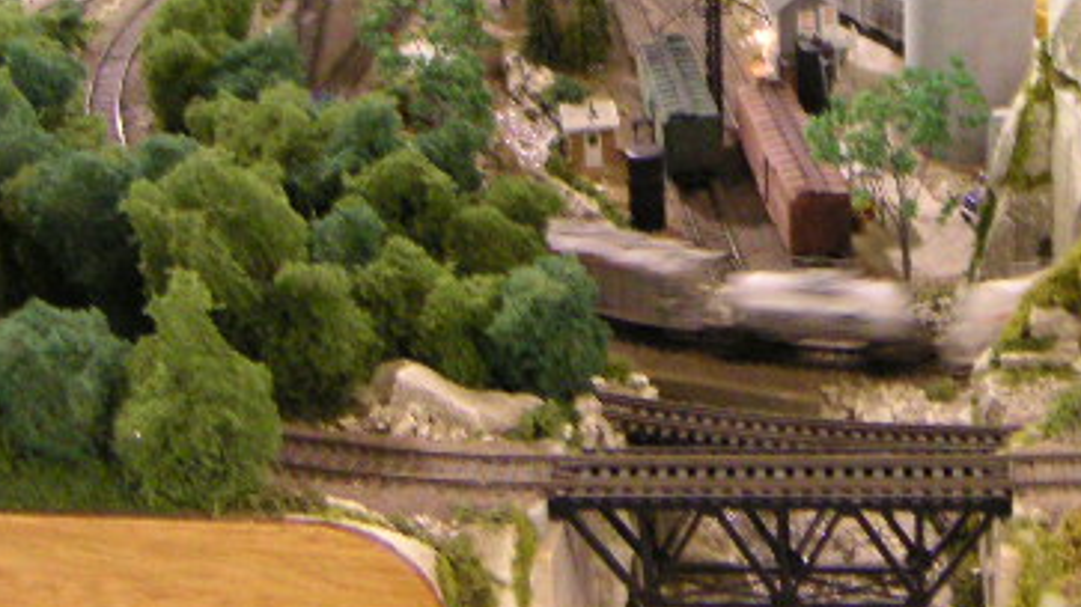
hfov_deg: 29.3
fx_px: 2035
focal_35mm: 71
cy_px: 176
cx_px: 798
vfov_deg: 16.9
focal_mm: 4.8
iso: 400
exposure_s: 1/10
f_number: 2.8
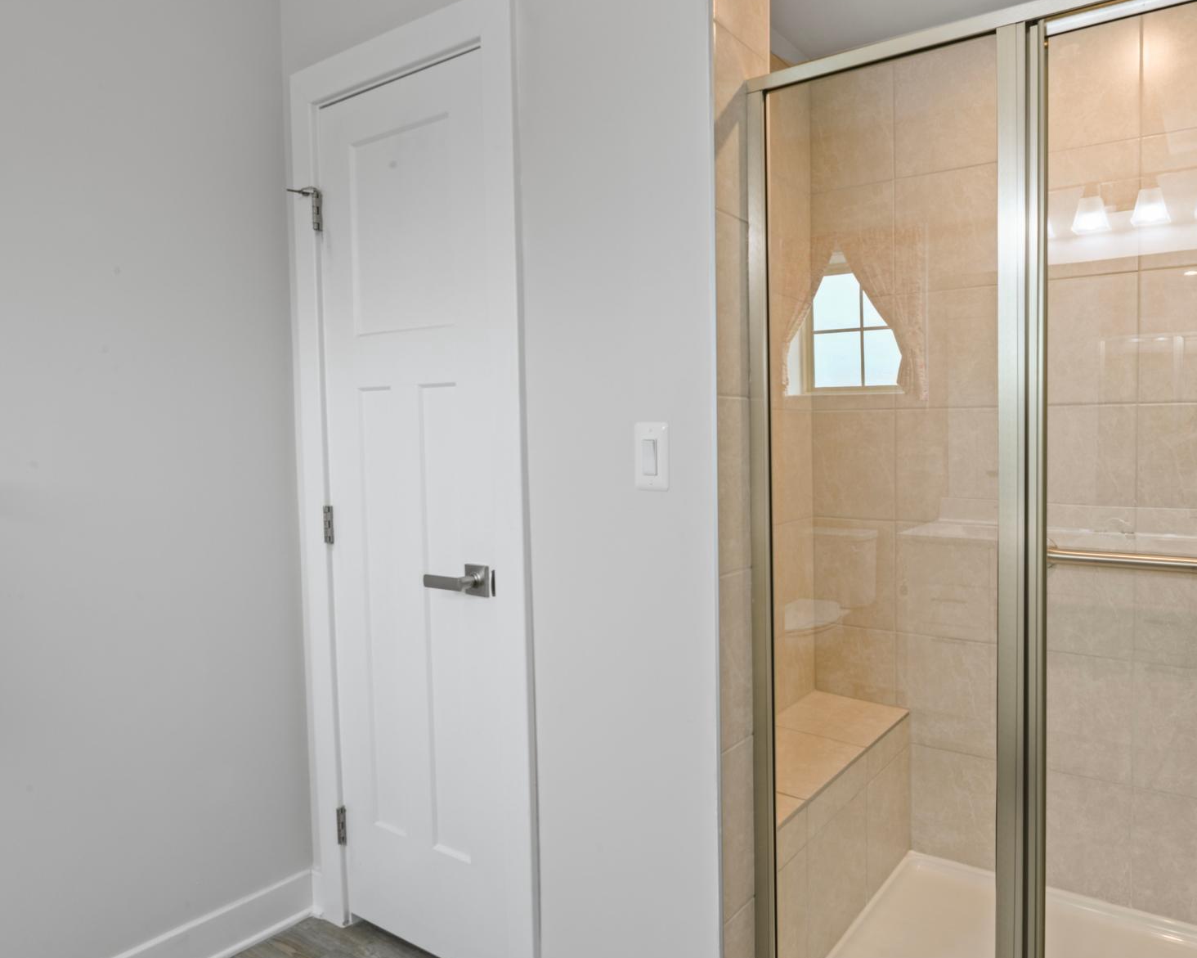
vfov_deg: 65.5
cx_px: 811
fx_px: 744
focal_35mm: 21
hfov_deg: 74.9
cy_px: 468
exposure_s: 1
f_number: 16
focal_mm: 16
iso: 100
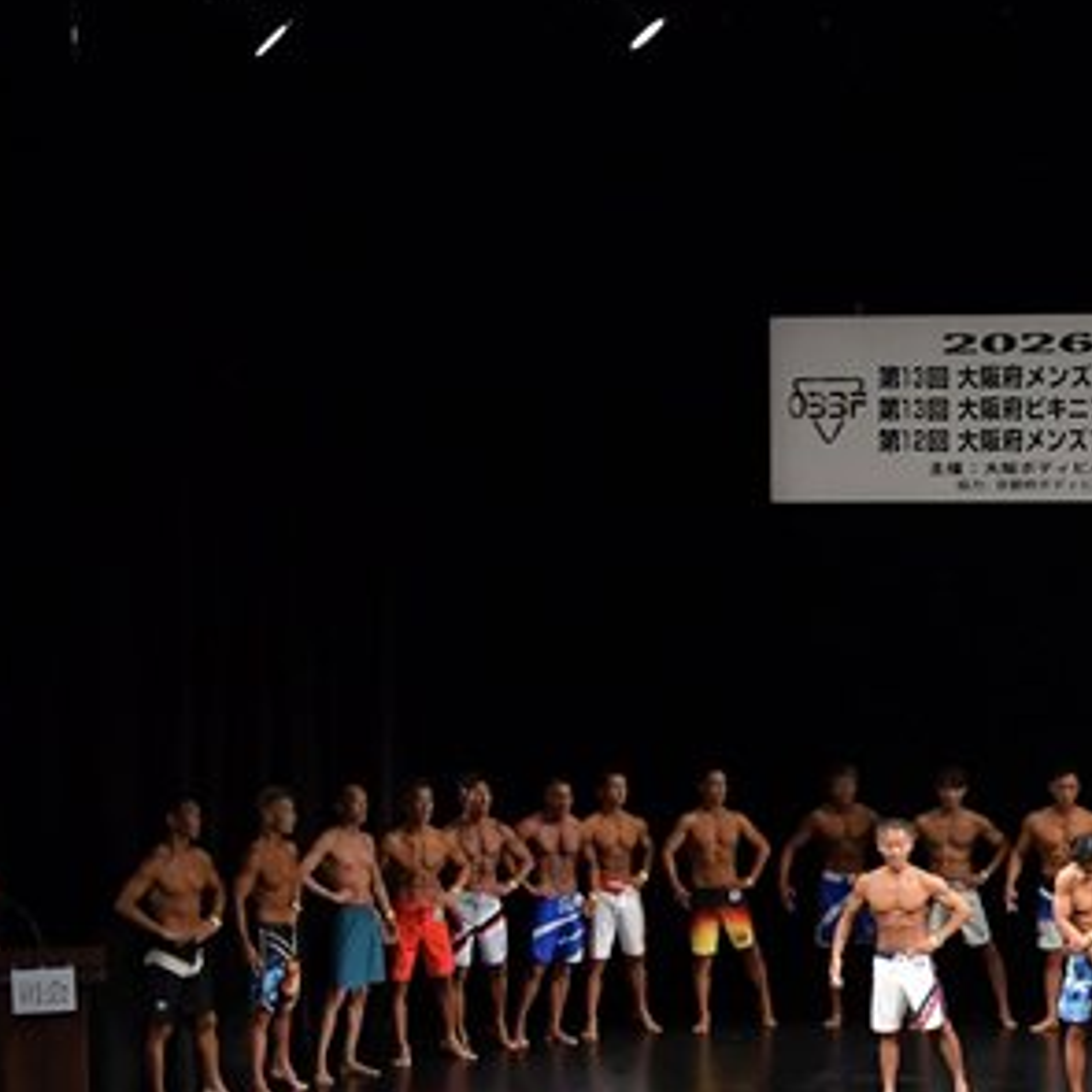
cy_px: 751
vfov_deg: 15.0
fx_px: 4140
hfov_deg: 14.5
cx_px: 1327
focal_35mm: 116
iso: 3200
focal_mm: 35
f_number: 5.6
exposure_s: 1/400
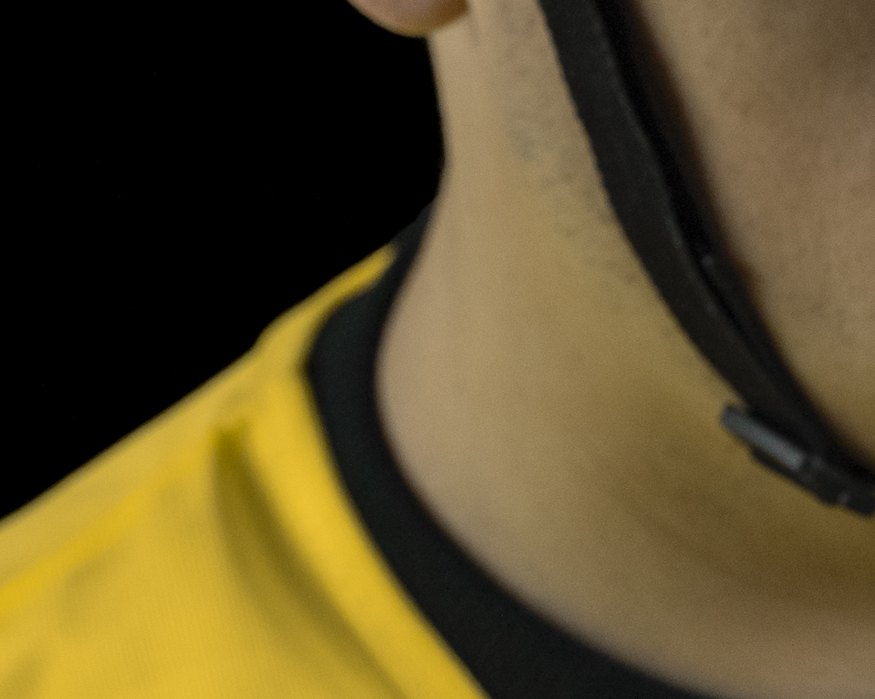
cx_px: 1574
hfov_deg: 10.4
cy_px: -182
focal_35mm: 174
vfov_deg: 8.8
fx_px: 4506
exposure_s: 1/100
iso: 1000
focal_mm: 50
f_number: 6.3
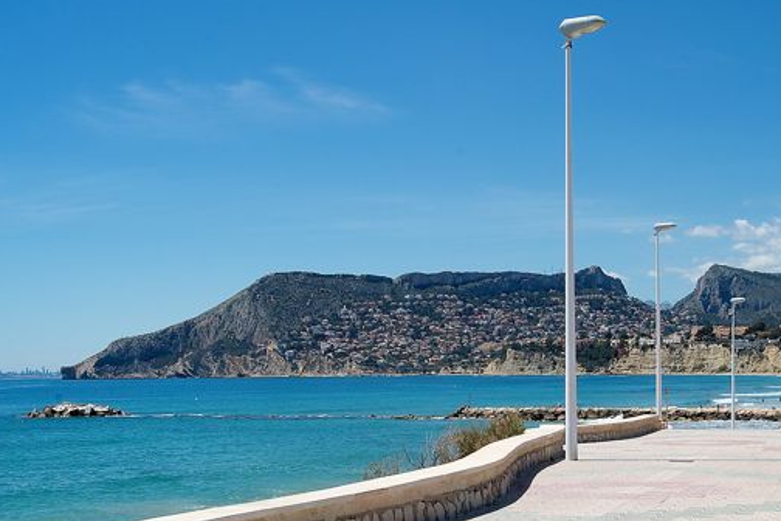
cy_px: 422
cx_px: 466
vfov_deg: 22.0
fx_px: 1323
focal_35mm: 61
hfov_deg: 32.8
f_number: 13
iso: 100
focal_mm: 30
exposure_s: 1/500
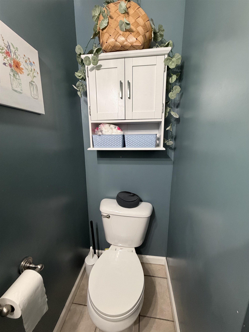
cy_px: 166
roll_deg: +0.8
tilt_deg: -11.7
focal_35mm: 14
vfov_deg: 102.1
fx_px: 134
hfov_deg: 85.7
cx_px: 124
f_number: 2.2
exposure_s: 1/60
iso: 320
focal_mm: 2.22
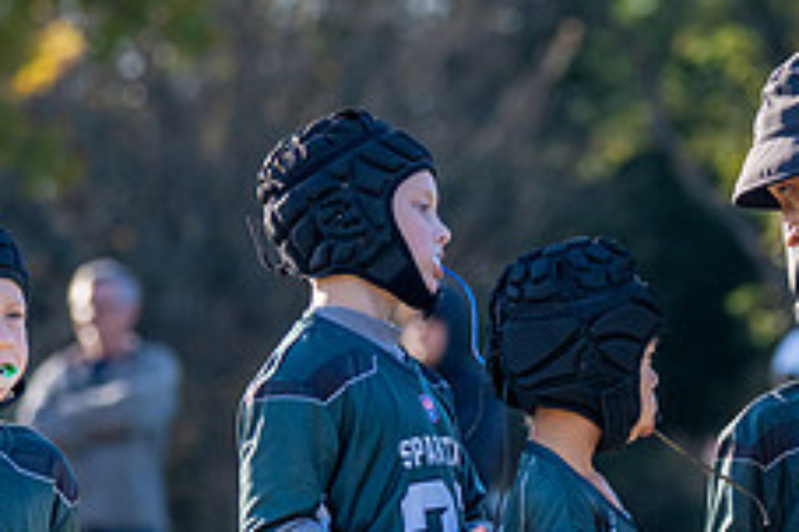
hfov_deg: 5.7
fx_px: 8006
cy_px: 548
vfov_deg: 3.8
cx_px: 710
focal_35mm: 361
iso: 200
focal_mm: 104
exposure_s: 1/2000
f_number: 2.8
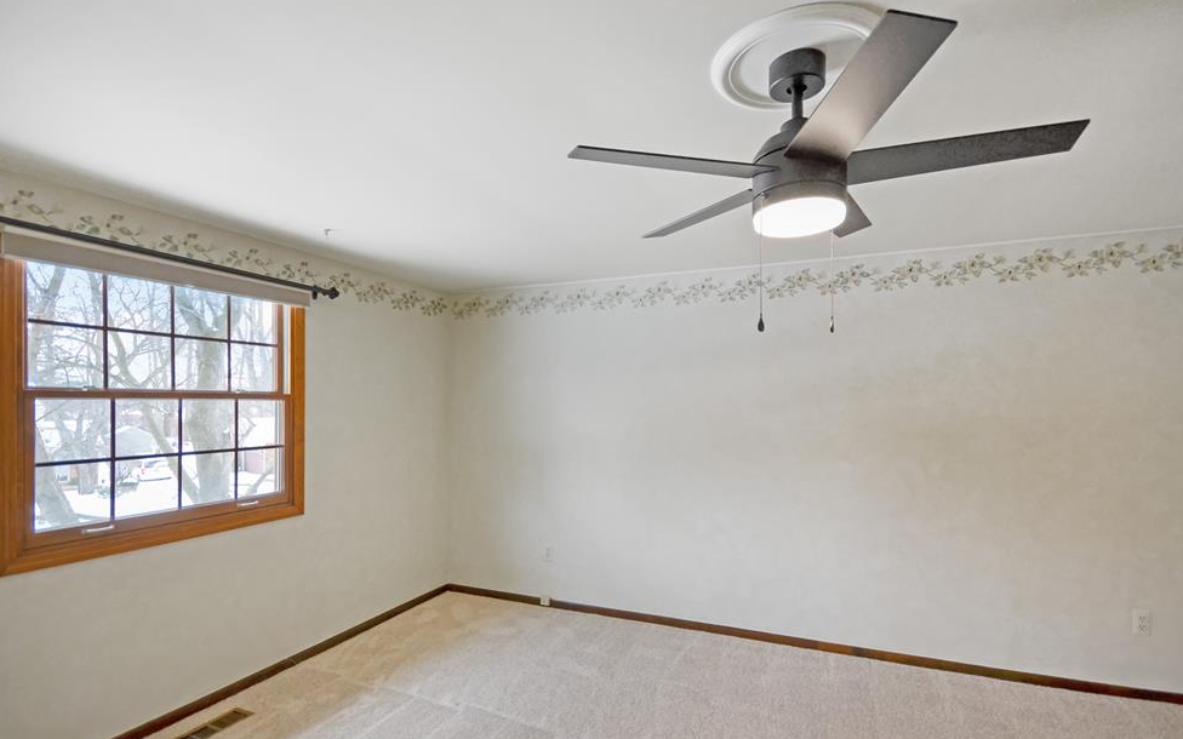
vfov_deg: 71.2
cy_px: 388
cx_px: 606
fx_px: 516
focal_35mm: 16
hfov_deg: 97.8
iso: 400
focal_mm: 10
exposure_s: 1/125
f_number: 5.6
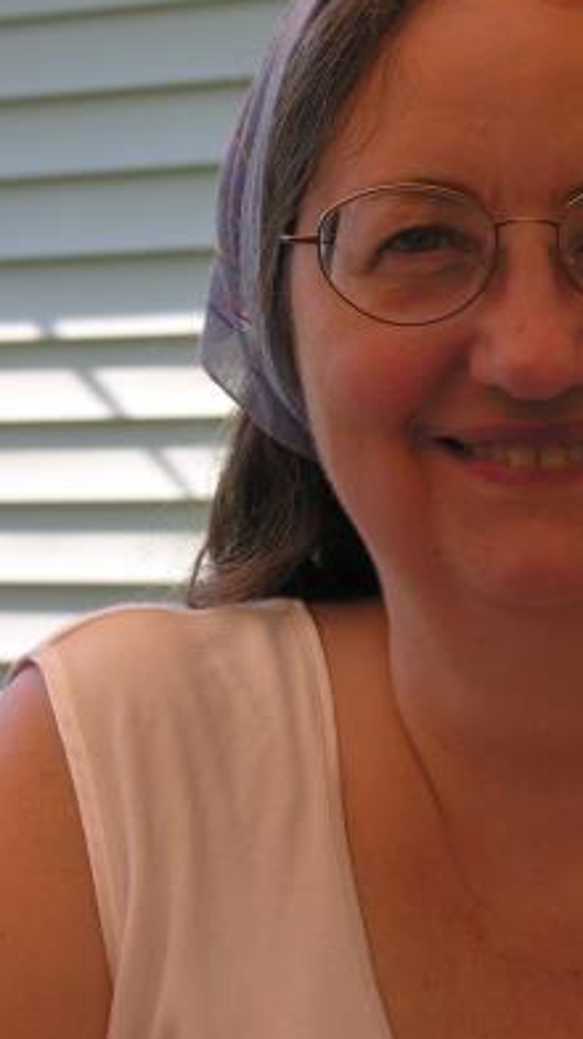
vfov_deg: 9.5
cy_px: 440
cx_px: 718
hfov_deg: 5.3
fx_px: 6222
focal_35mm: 226
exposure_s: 1/108
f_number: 6
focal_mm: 32.4
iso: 50
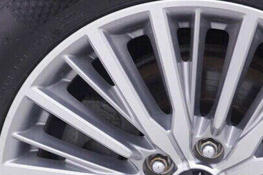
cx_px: 196
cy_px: 169
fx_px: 920
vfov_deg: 10.8
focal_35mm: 126
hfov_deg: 16.2
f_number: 3.2
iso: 125
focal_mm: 24
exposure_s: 1/50
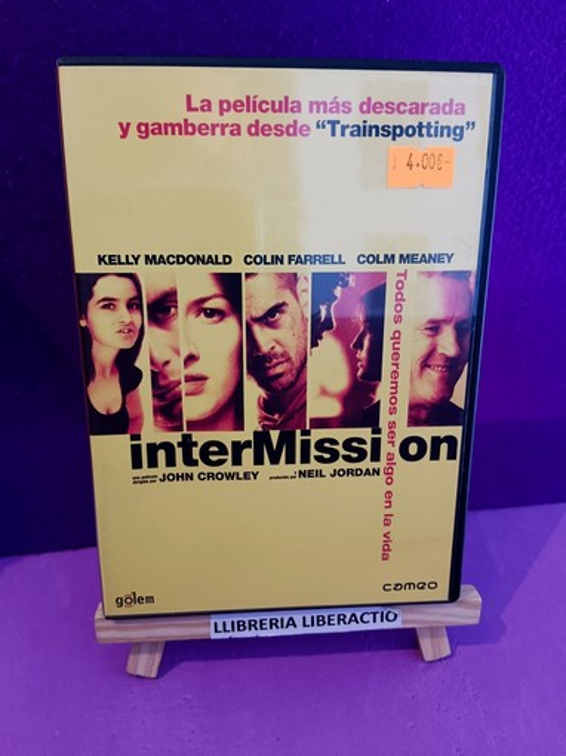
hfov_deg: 53.0
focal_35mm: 26
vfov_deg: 67.3
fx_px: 567
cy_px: 378
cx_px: 283
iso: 623
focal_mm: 3.96
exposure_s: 1/100
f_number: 1.8
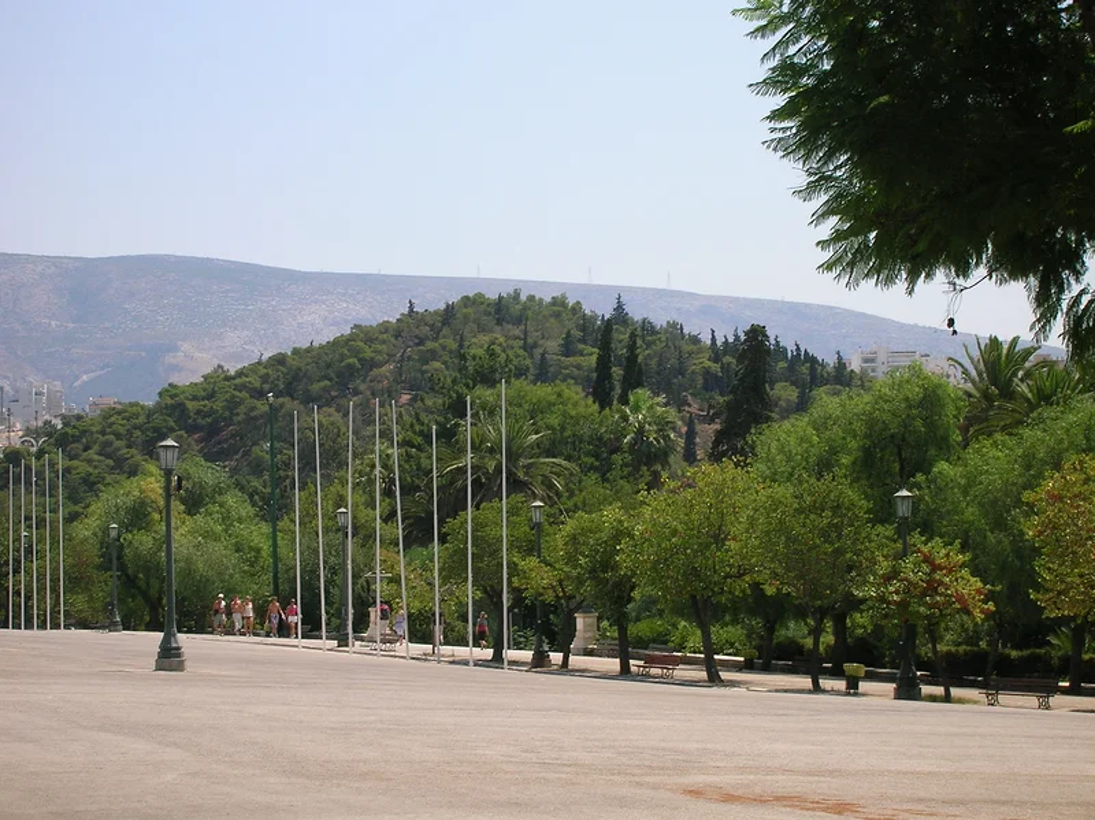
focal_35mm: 86
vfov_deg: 17.1
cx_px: 548
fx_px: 2719
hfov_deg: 22.8
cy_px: 410
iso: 50
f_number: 7.4
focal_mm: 14.3
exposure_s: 1/184
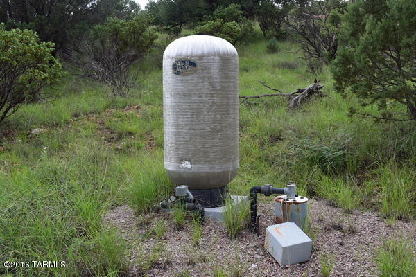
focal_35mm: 40
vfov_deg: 33.0
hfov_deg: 47.9
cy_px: 138
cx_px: 208
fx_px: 468
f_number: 10
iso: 400
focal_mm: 27
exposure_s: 1/200
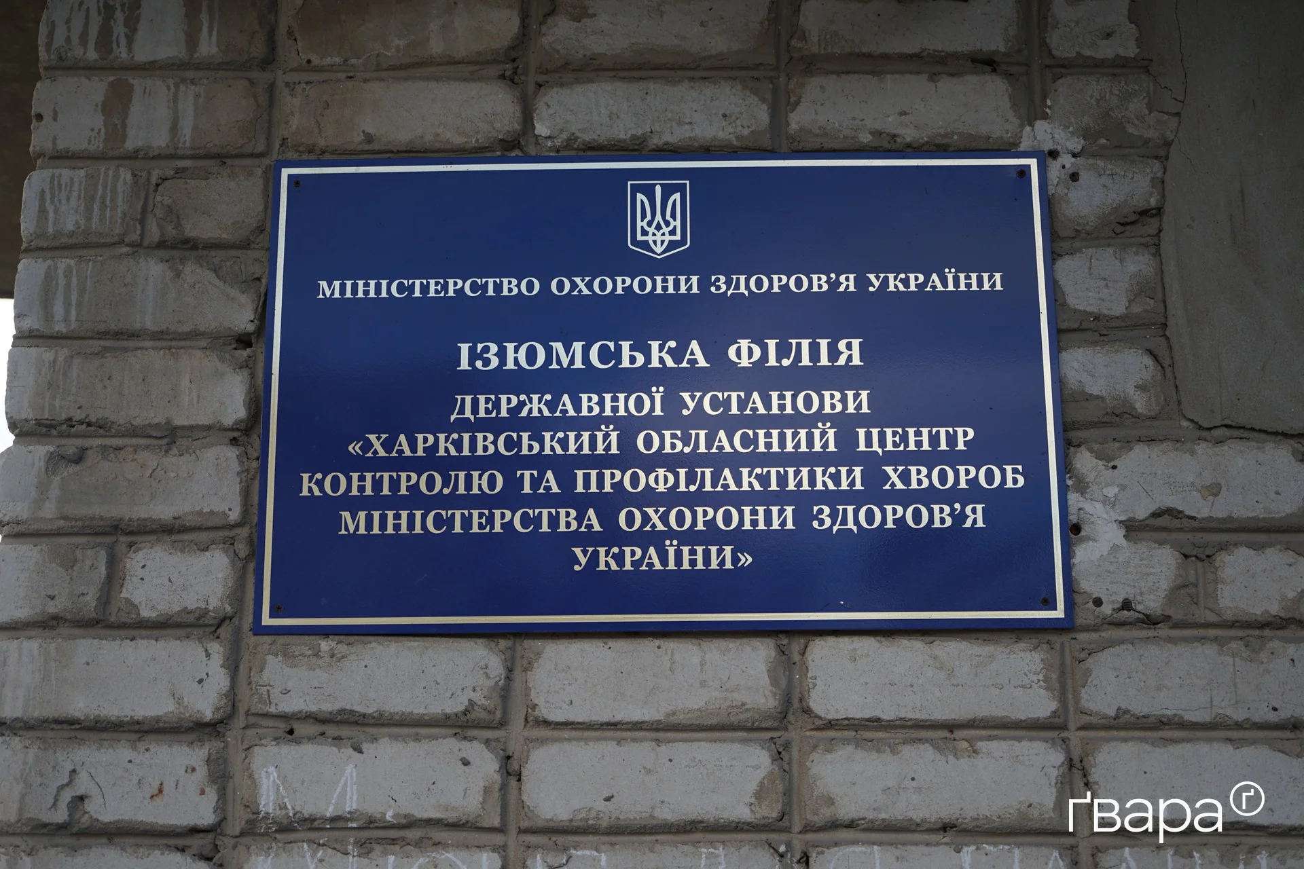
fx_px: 2065
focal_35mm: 57
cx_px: 652
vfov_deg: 23.8
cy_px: 434
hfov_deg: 35.1
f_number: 4
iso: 125
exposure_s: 1/160
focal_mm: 57
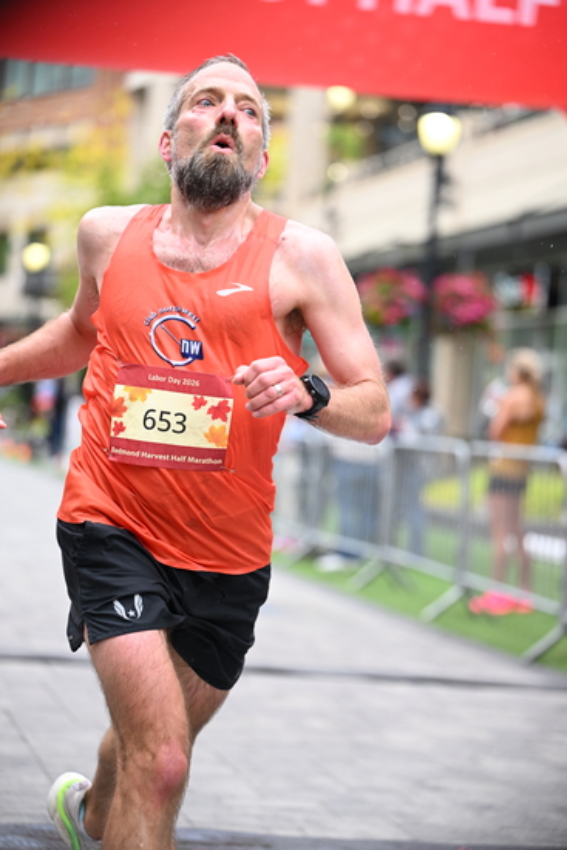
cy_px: 425
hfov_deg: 14.7
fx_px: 2196
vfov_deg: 21.9
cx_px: 284
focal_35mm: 93
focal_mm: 93
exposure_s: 1/1600
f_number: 2.8
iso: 1250
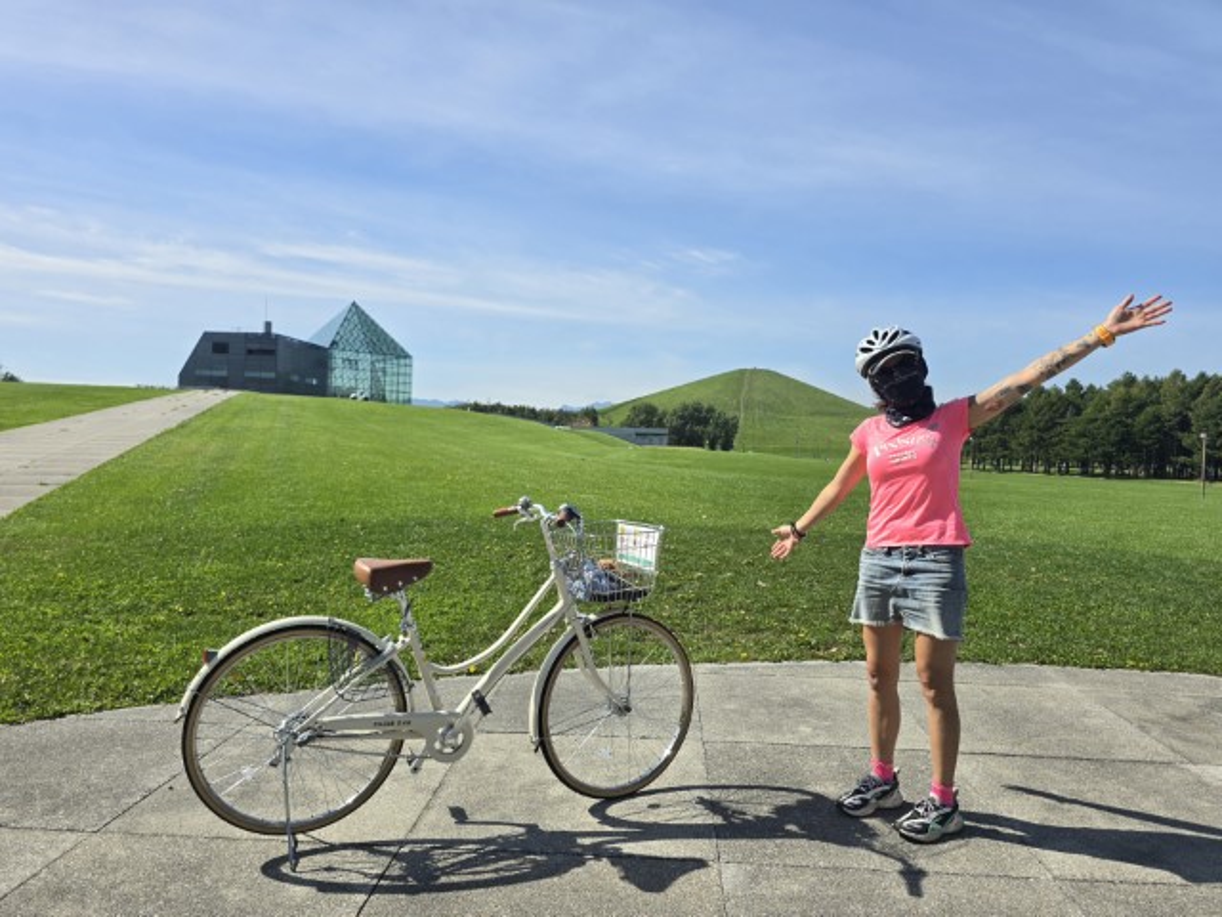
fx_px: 812
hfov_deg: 73.9
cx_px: 611
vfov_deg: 58.9
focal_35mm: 23
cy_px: 458
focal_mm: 6.3
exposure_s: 1/1111
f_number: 1.7
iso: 12
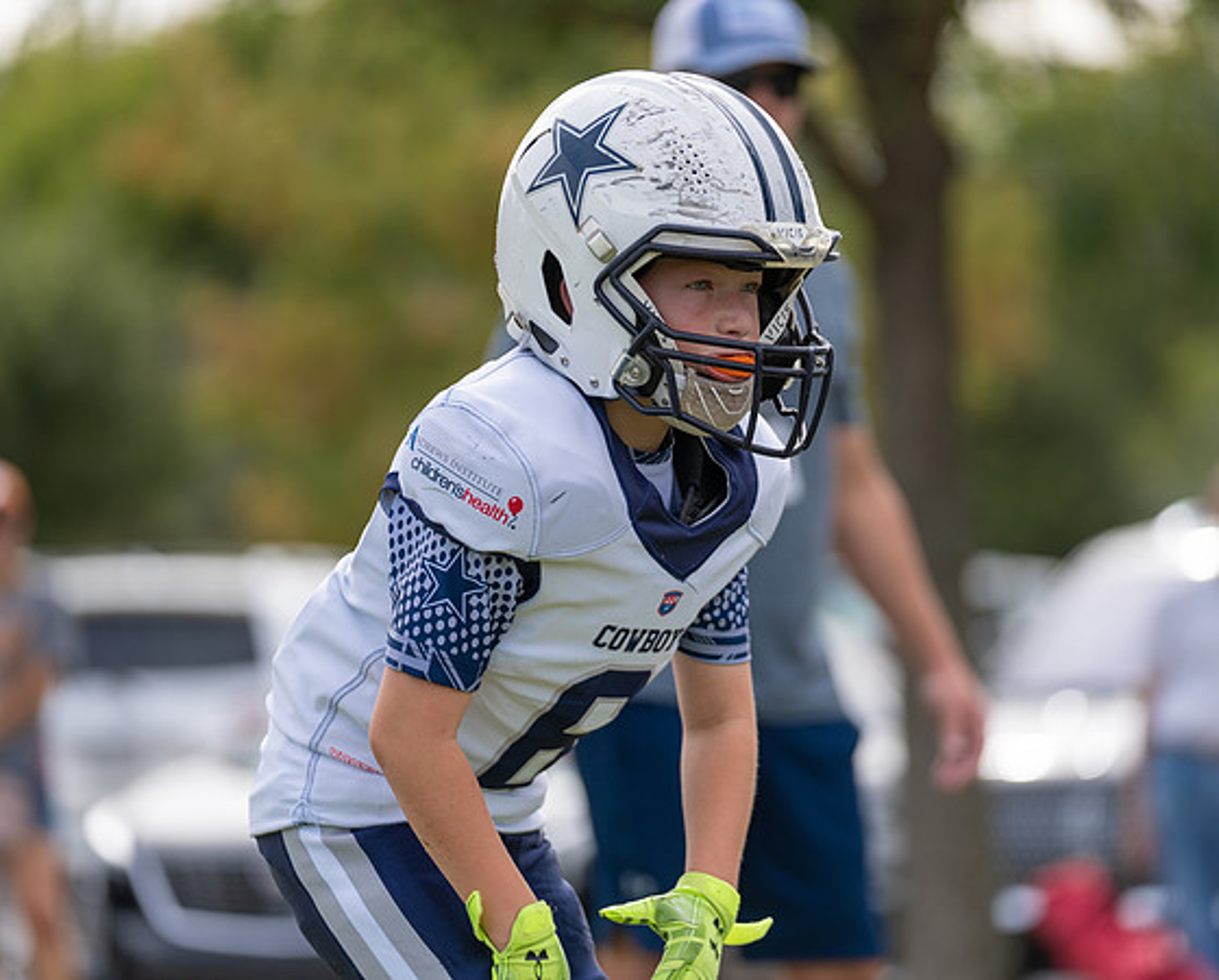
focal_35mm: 226
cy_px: 406
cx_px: 632
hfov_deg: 8.5
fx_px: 8170
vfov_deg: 6.9
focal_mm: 171
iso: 125
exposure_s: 1/1250
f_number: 2.8
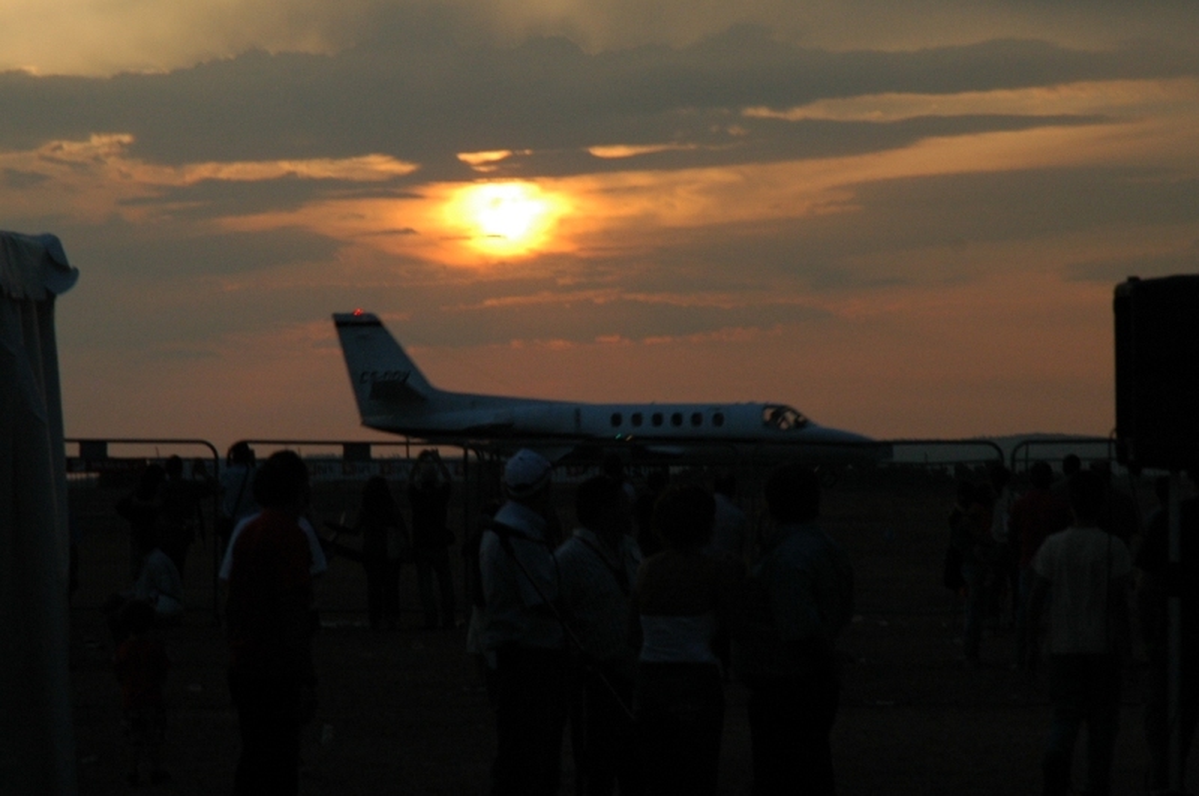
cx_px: 600
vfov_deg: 13.0
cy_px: 398
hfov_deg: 19.5
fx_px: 3492
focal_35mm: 105
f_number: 9
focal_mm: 70
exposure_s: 1/320
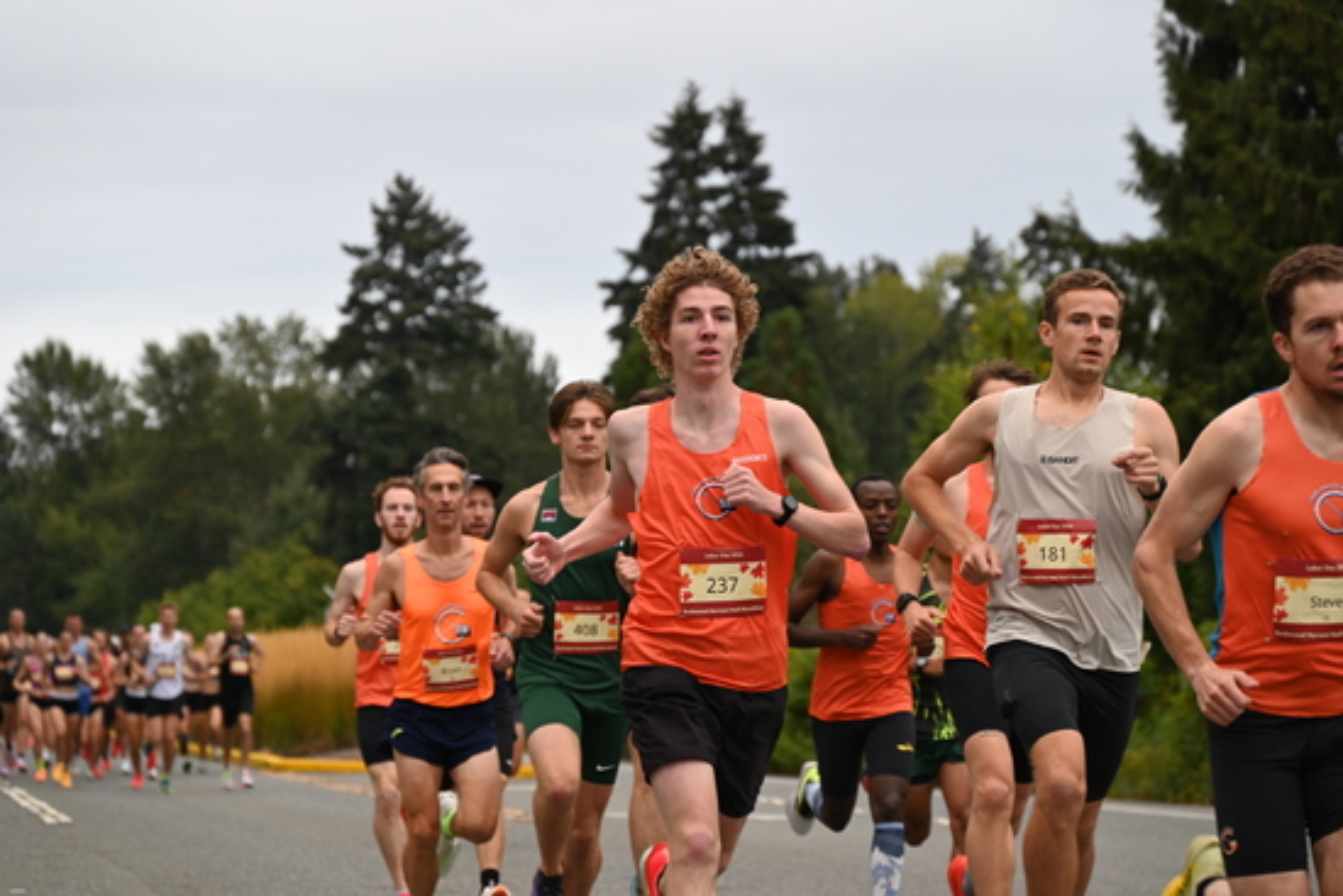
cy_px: 448
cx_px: 672
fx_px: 5224
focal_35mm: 140
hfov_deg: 14.6
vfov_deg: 9.8
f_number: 6.3
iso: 640
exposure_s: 1/250
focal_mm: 140
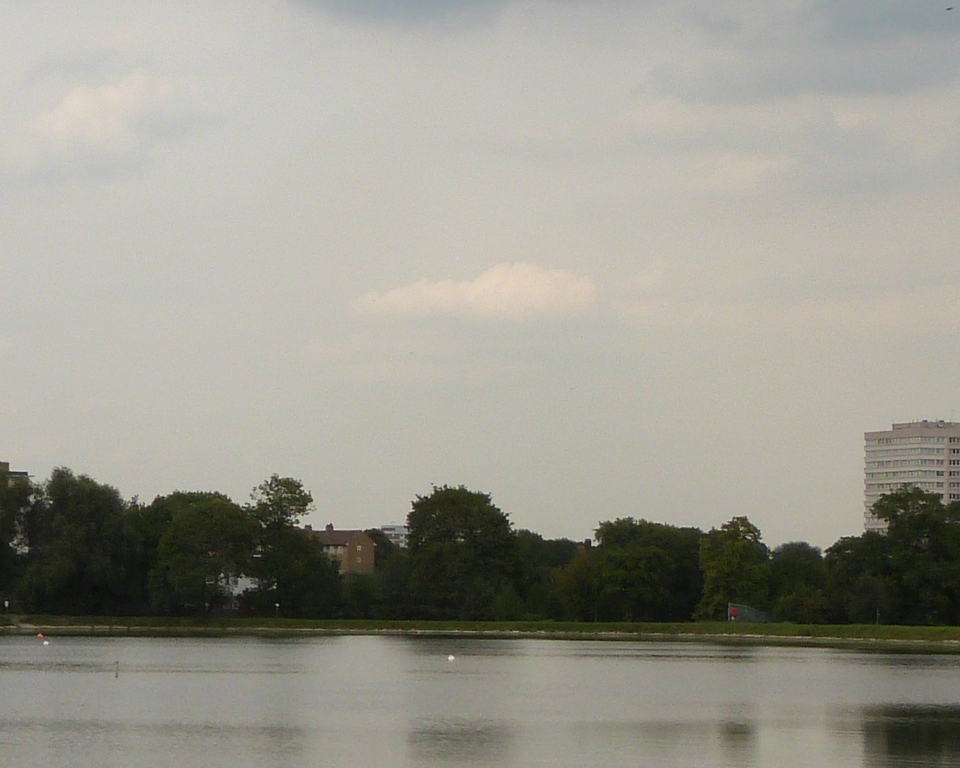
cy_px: 582
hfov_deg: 14.2
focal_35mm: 129
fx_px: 3664
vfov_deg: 11.9
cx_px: -347
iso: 100
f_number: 5
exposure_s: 1/250
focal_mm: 7.9
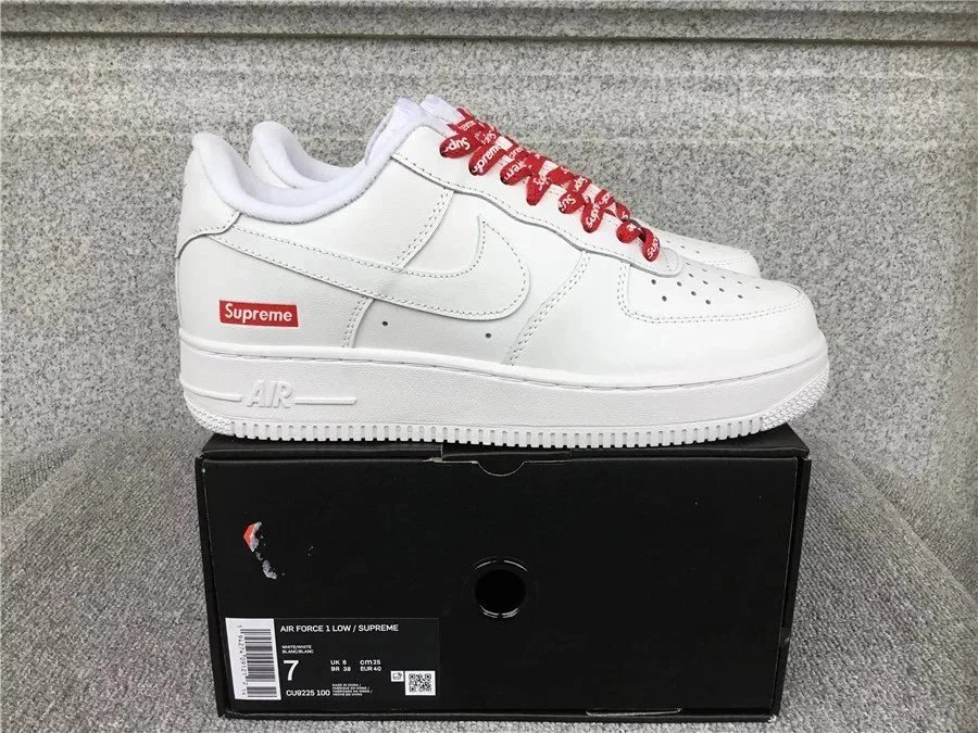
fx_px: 876
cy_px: 366
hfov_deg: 58.4
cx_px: 489
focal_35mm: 31
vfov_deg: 45.4
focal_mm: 3.3
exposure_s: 1/119
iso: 25
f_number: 2.4
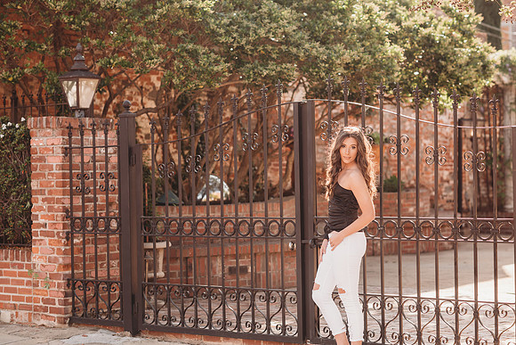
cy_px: 172
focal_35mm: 85
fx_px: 1219
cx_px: 258
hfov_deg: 23.9
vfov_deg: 16.1
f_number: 2.5
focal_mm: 85
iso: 100
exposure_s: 1/400
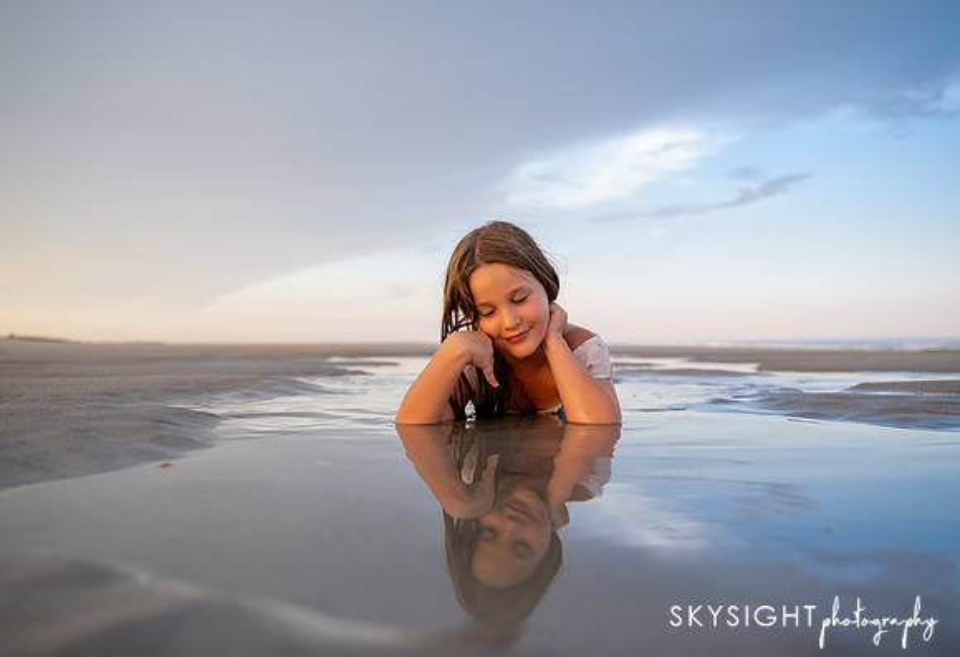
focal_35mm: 29
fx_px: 790
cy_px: 329
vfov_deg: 45.2
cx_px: 459
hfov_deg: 62.6
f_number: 2.8
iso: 640
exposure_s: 1/320
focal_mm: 28
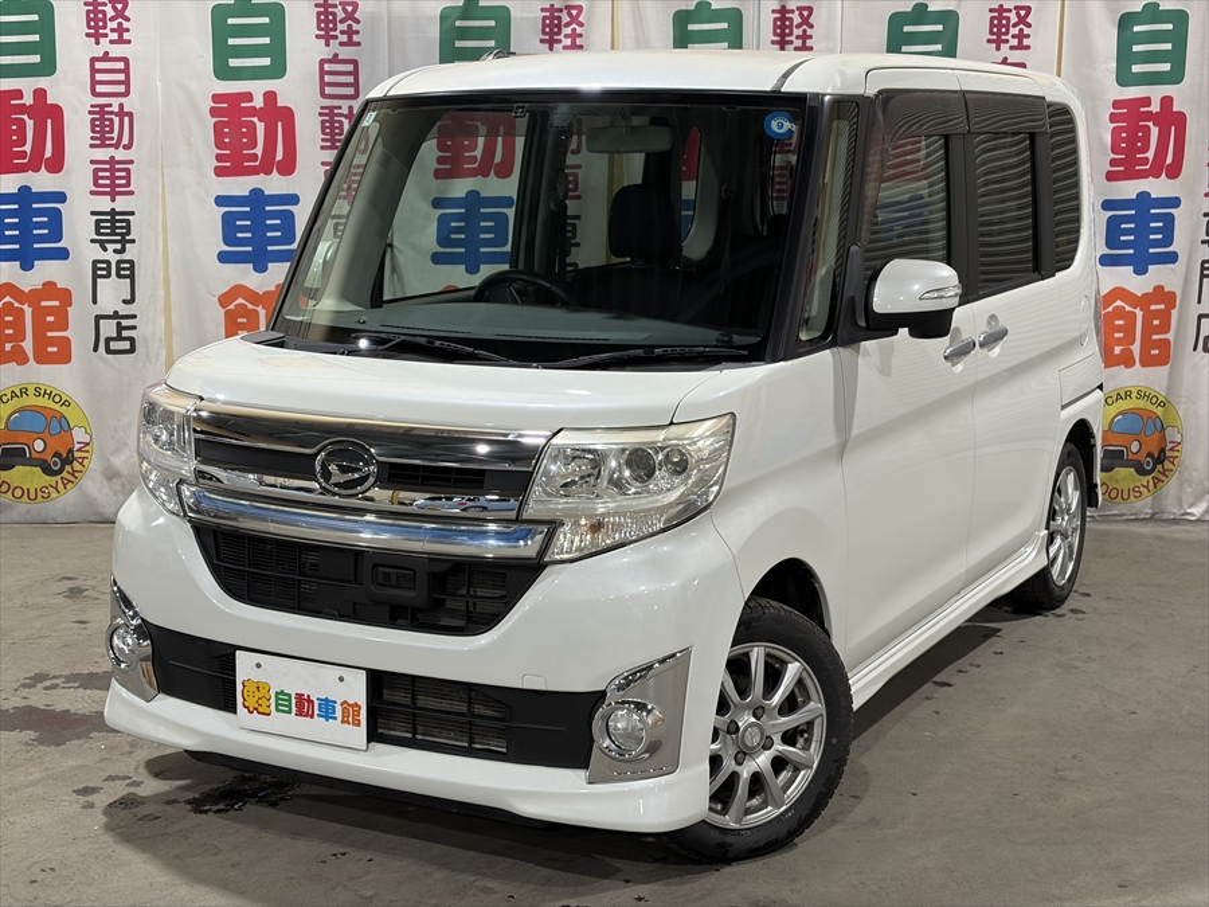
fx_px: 1816
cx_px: 604
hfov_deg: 36.8
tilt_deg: -8.7
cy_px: 454
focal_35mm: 52
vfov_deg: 28.0
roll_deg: +0.5
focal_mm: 5.96
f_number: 1.6
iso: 64
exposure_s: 1/50
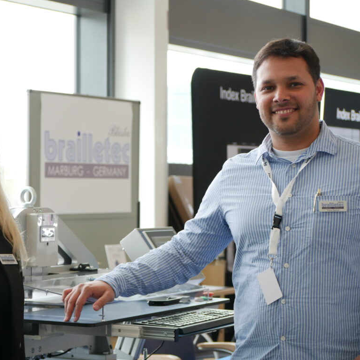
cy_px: 179
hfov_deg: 16.2
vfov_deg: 16.3
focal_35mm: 107
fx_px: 1259
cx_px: 123
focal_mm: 45
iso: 500
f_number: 4
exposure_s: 1/100
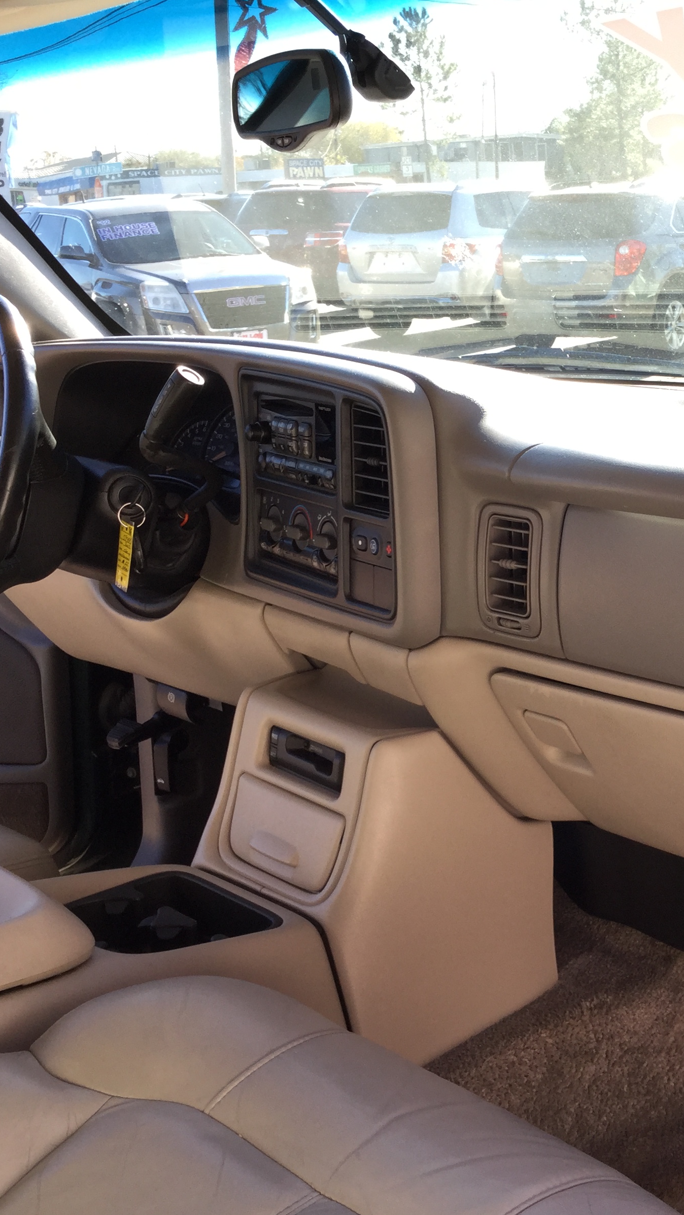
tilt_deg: -17.2
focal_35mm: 46
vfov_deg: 44.6
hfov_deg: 25.3
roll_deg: +1.1
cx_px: 599
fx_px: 1483
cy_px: 618
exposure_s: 1/139
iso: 25
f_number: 2.4
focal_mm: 3.3
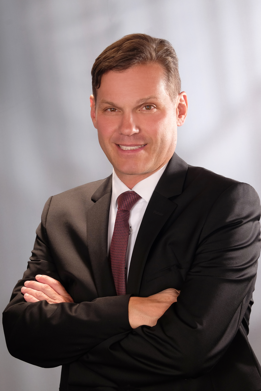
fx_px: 903
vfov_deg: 24.5
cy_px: 196
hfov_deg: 16.5
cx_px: 130
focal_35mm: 83
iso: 200
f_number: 11
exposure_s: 1/180
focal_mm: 55
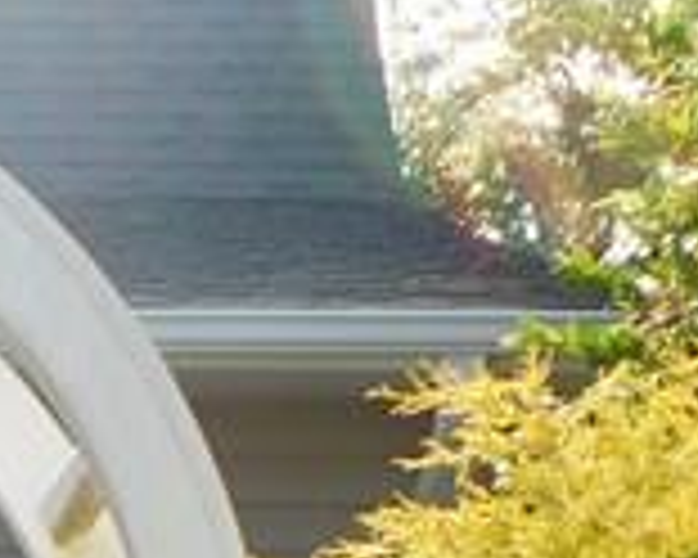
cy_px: 1390
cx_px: -482
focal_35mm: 206
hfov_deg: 9.0
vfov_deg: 7.0
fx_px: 4256
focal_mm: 5.7
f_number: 3.6
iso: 125
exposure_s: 1/320
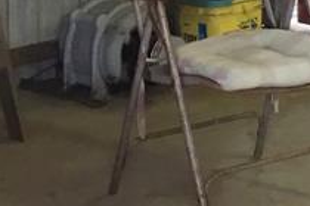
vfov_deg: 8.4
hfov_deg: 12.8
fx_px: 1352
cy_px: -171
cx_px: 350
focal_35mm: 157
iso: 64
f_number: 2.4
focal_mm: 3.3
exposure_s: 1/30
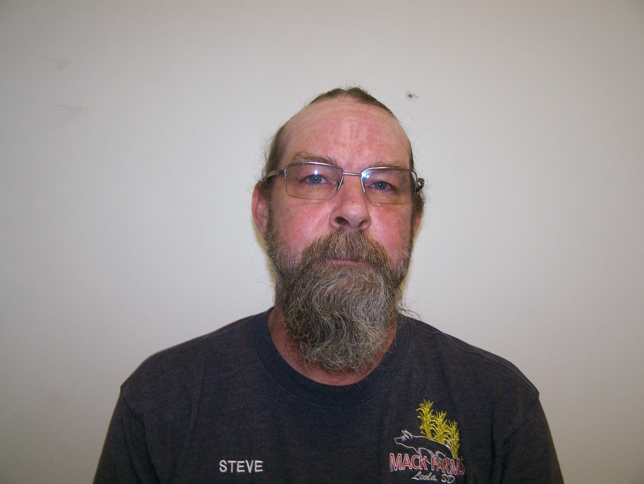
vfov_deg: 37.8
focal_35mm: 38
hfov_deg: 48.9
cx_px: 322
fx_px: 707
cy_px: 242
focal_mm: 6.3
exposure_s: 1/60
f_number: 2.8
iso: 160
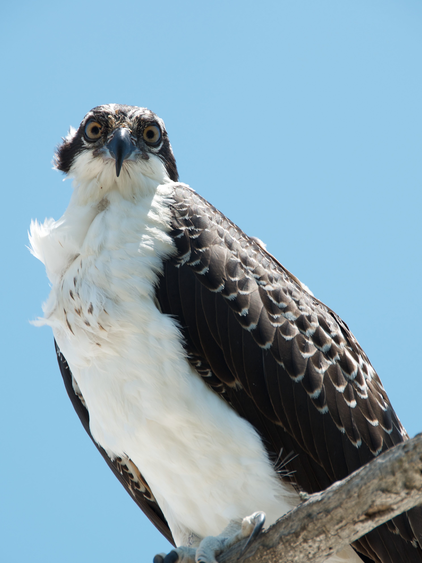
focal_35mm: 357
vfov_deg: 5.6
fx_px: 5803
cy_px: 286
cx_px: 216
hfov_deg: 4.2
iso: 125
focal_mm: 200
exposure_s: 1/250
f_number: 8
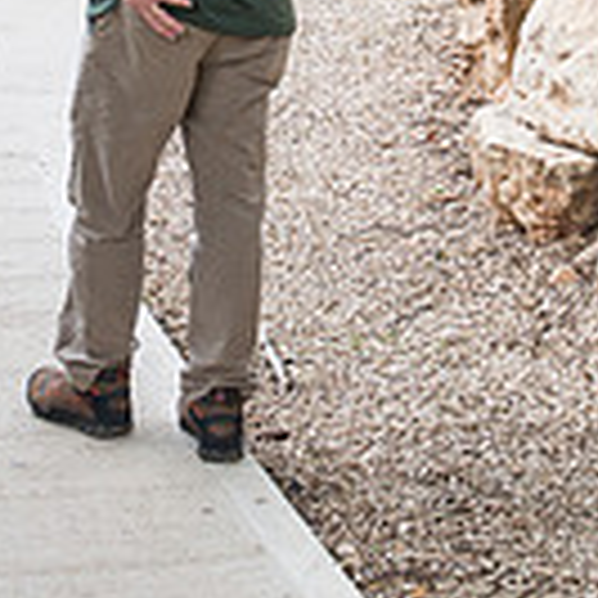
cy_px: -137
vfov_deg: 12.1
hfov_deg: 12.4
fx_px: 2756
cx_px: 198
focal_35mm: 141
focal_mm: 38
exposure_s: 1/80
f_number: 3.5
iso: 100
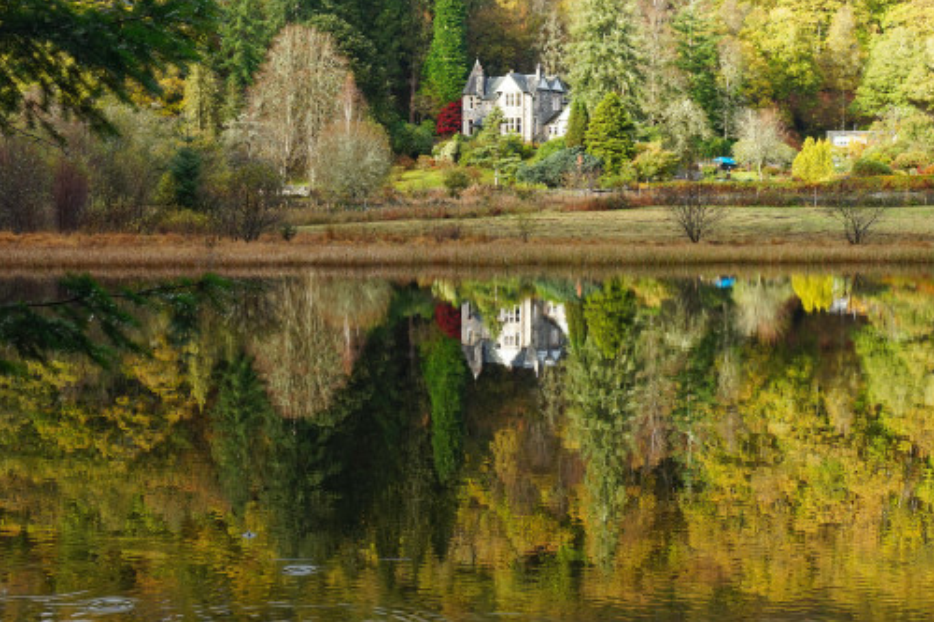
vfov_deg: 20.9
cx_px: 461
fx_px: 1681
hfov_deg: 31.1
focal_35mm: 65
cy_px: 201
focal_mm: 27
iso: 100
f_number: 6.3
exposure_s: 1/60
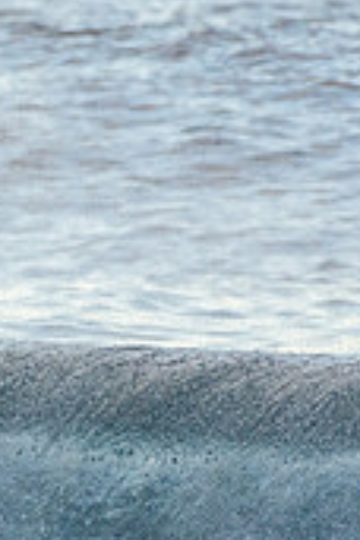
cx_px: -521
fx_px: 36567
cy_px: 403
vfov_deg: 0.8
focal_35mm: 2438
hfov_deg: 0.6
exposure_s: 1/1000
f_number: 5.6
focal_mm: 480
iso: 450
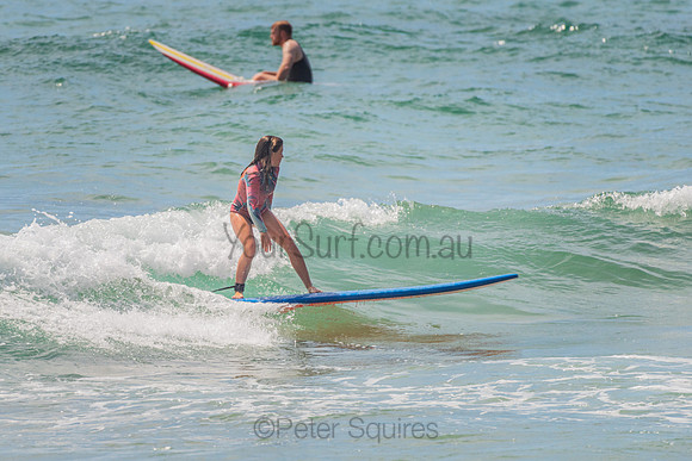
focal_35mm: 613
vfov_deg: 2.2
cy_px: 282
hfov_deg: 3.4
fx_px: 11792
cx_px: 268
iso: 320
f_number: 5.6
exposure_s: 1/1250
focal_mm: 500
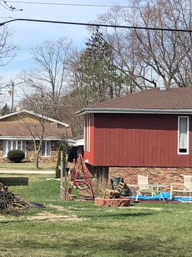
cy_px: 157
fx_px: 821
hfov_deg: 13.2
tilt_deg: -2.0
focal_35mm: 111
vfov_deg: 17.7
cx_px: 22
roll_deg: -0.7
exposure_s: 1/1919
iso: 20
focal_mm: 3.99
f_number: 1.8
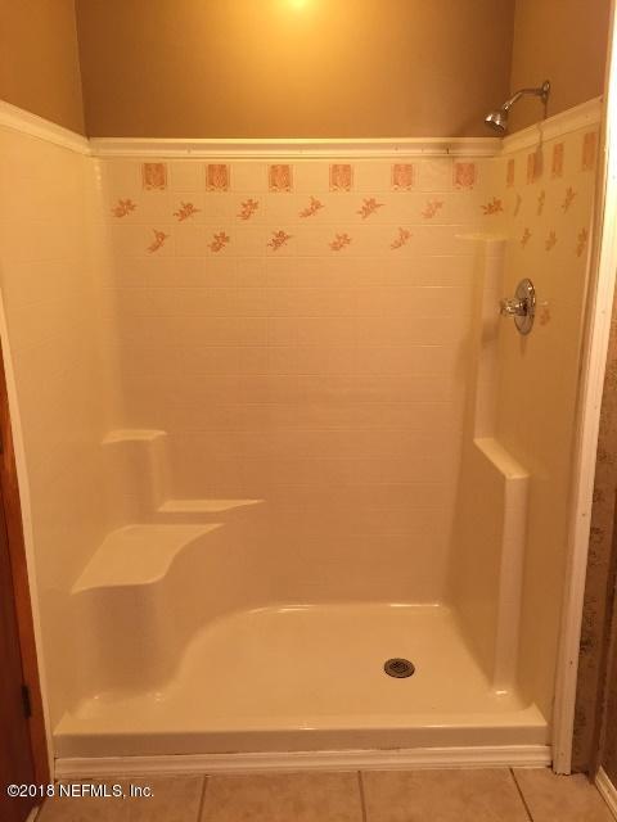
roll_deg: +0.1
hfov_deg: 48.2
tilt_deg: -14.2
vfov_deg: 61.7
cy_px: 411
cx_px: 308
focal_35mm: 29
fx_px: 689
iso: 100
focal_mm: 4.15
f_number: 2.2
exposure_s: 1/30
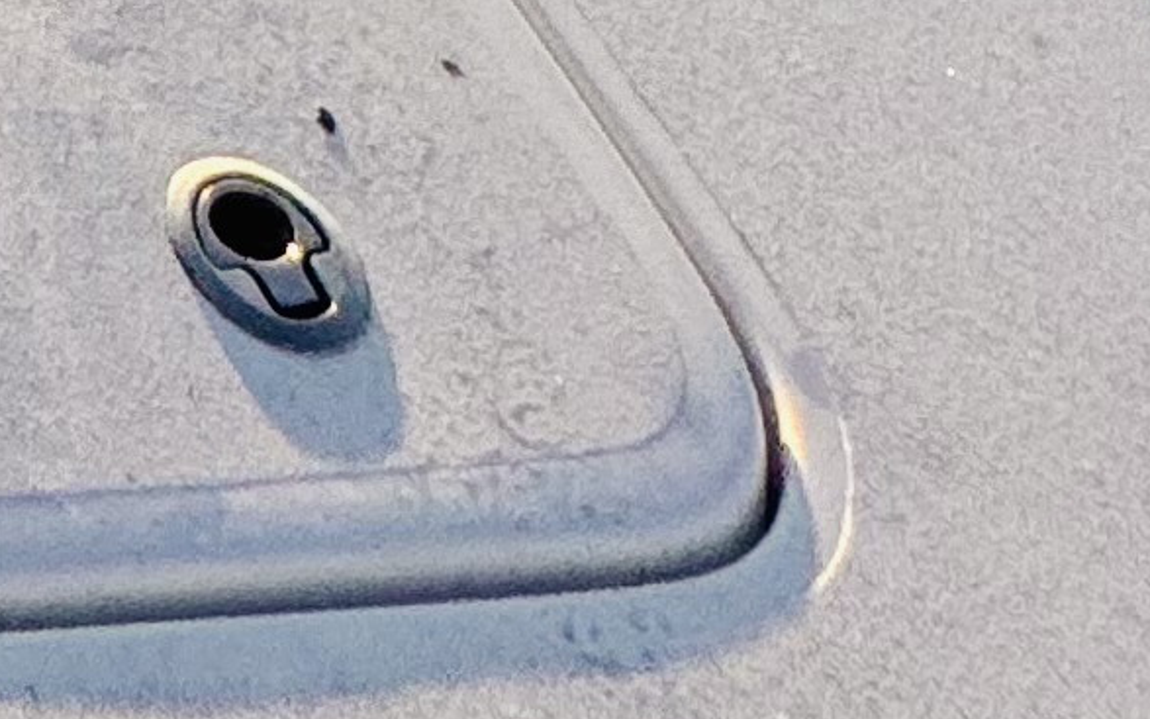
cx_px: -1230
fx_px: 3197
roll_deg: -1.2
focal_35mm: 102
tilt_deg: +1.9
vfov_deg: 6.0
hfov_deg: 15.6
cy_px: -3052
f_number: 2.2
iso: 40
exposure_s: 1/1299
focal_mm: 2.22
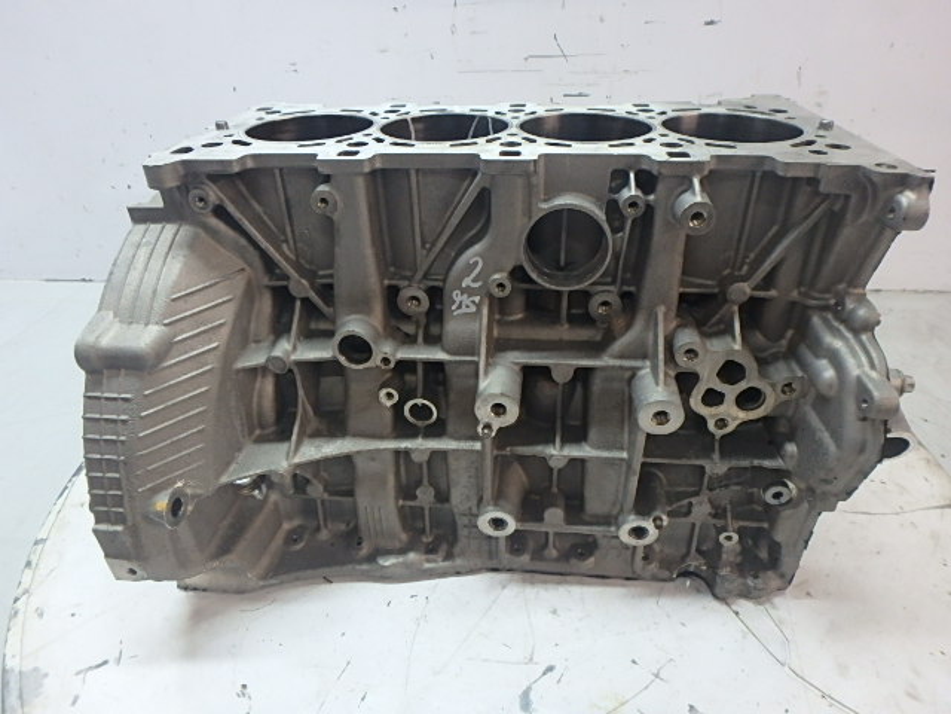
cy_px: 357
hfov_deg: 79.0
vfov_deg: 63.4
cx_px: 476
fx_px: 577
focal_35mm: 21
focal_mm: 3.7
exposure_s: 1/30
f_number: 3.5
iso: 400
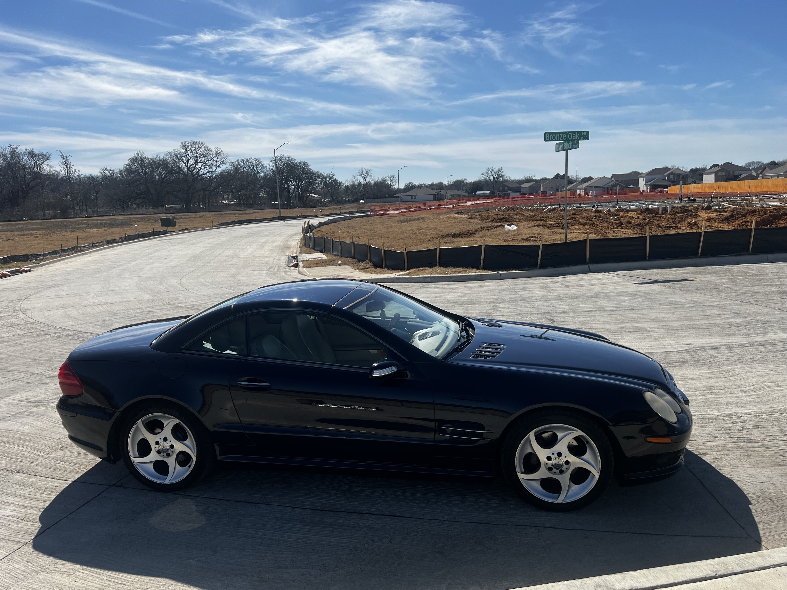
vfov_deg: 53.1
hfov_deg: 67.3
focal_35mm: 26
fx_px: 591
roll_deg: +2.9
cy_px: 295
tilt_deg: -9.8
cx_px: 394
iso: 50
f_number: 1.5
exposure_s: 1/7463
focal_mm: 5.7
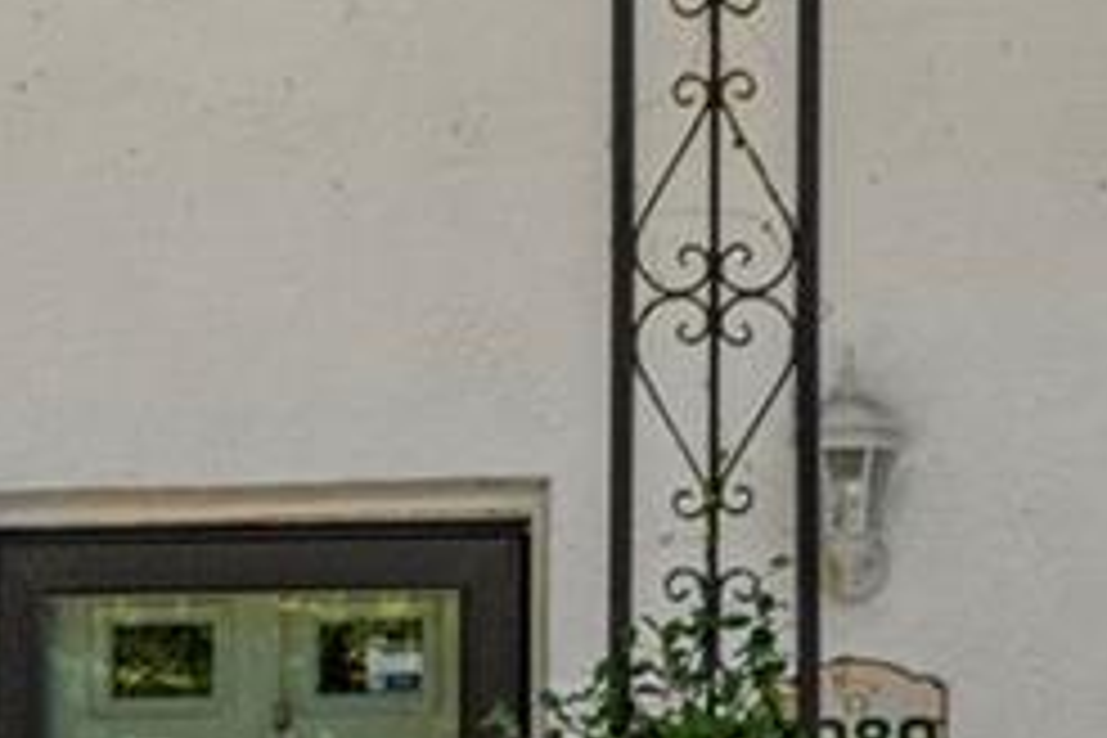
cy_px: 927
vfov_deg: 7.0
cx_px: -81
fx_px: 5996
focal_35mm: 195
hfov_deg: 10.4
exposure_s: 1/400
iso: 320
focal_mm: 20
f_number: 8
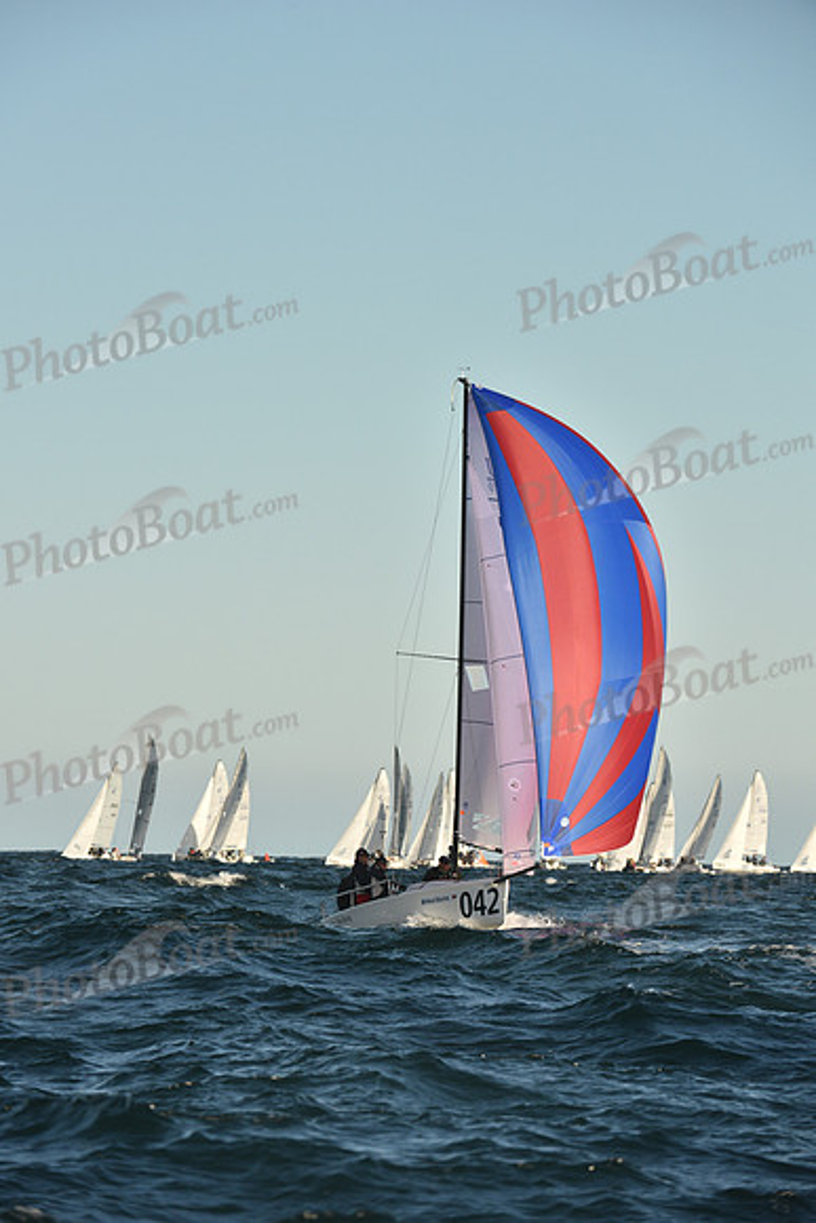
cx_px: 408
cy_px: 612
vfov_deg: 8.6
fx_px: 8154
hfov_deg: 5.7
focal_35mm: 240
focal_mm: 240
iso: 320
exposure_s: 1/1250
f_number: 7.1
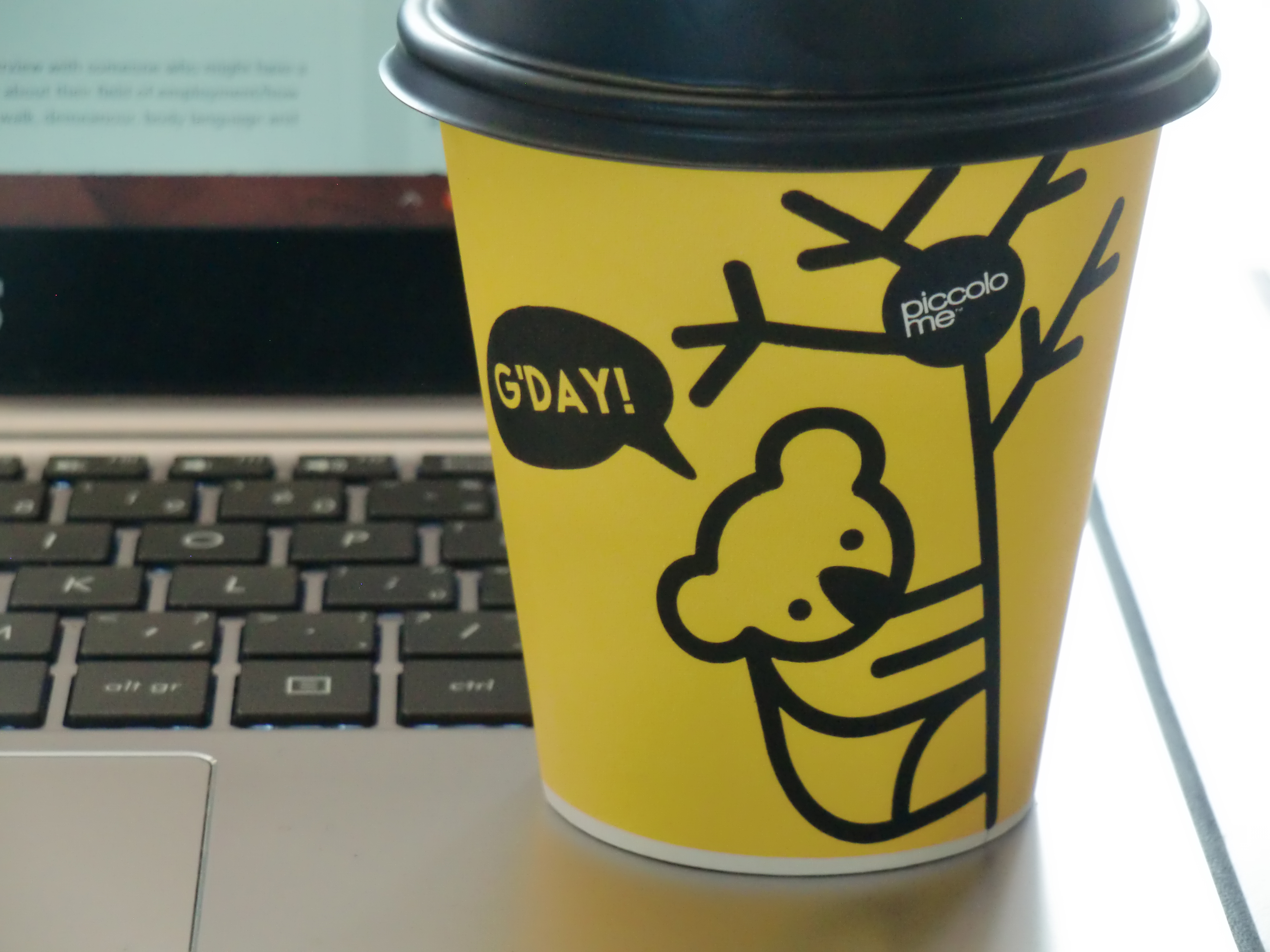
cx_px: 635
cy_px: 476
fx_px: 5320
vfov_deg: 10.2
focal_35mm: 145
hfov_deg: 13.6
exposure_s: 1/80
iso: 400
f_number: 4.6
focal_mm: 25.9
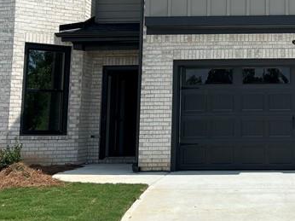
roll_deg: -0.1
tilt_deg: +11.0
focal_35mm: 77
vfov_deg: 18.7
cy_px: 7
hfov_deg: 24.7
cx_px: 256
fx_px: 656
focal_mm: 5.96
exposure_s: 1/4082
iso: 50
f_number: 1.6
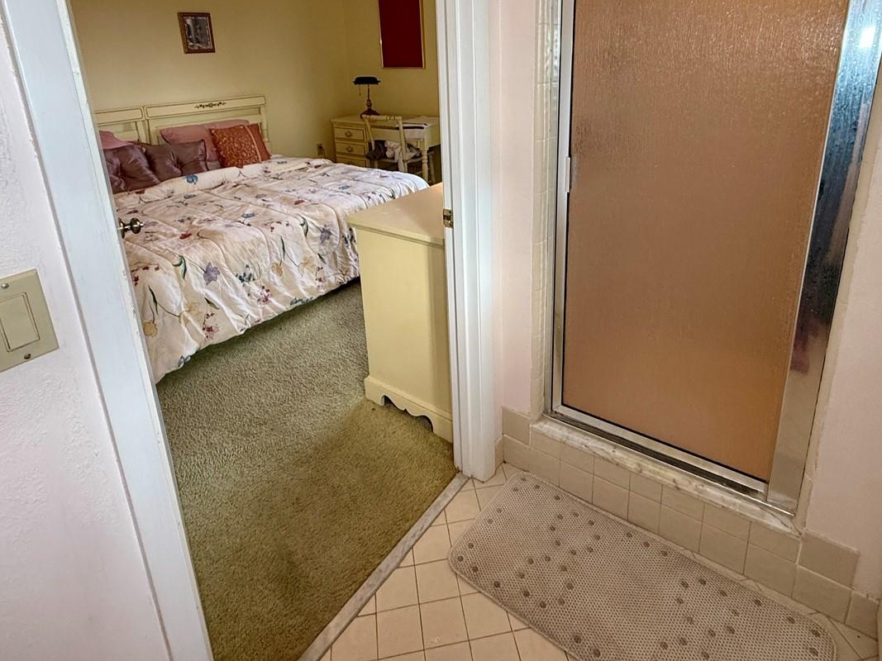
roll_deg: +0.6
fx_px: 535
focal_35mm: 21
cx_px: 456
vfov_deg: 61.3
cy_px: 200
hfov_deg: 79.0
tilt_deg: -14.9
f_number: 2.2
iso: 250
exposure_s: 1/120
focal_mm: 2.22
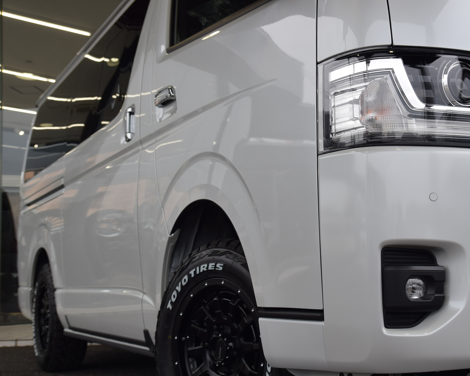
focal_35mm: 50
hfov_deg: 37.0
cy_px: 217
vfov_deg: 30.4
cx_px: 330
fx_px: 691
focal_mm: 25
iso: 200
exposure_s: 1/320
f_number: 7.1
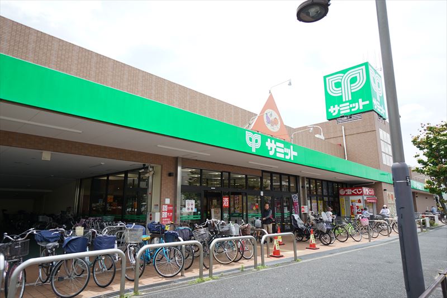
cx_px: 224
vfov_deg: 57.3
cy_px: 149
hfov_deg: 78.6
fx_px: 273
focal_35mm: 22
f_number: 4
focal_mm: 15
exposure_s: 1/400
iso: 100
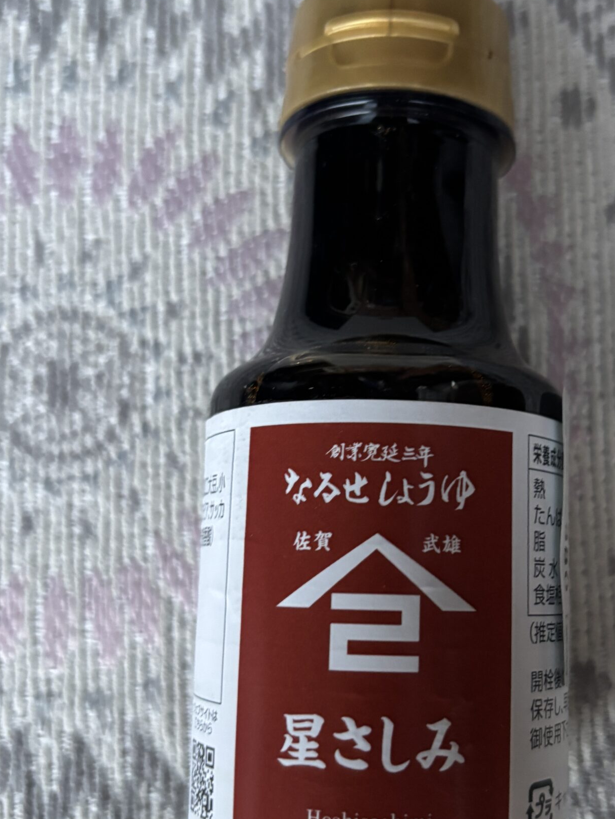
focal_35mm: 41
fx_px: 971
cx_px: 409
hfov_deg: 34.8
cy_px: 429
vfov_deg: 45.8
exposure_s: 1/43
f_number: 1.6
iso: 500
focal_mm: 5.96
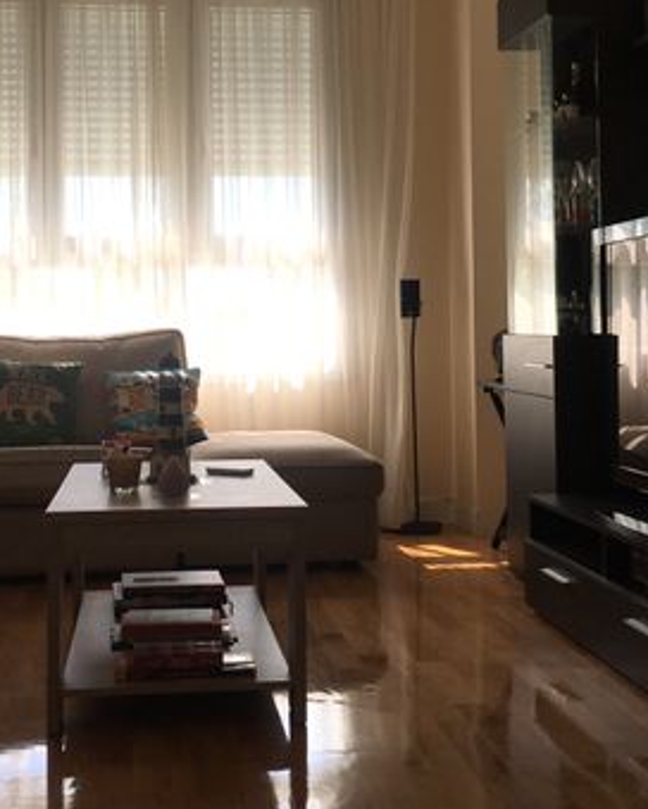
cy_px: 300
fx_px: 1199
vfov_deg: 37.1
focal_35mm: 50
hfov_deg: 30.2
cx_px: 276
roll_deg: +0.4
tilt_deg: +0.9
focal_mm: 4.15
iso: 25
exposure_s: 1/282
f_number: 2.2
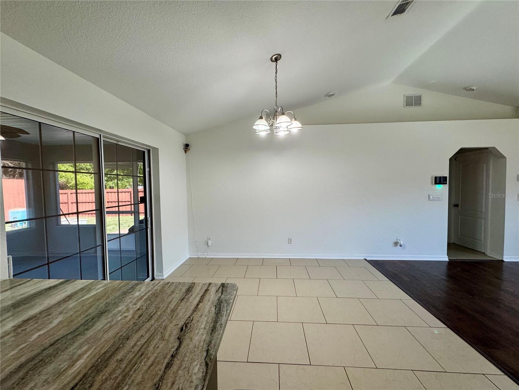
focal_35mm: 14
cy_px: 195
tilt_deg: -2.8
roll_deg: +0.6
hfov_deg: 102.1
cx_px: 260
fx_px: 210
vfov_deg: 85.7
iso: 200
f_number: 2.2
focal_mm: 2.22
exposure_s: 1/120
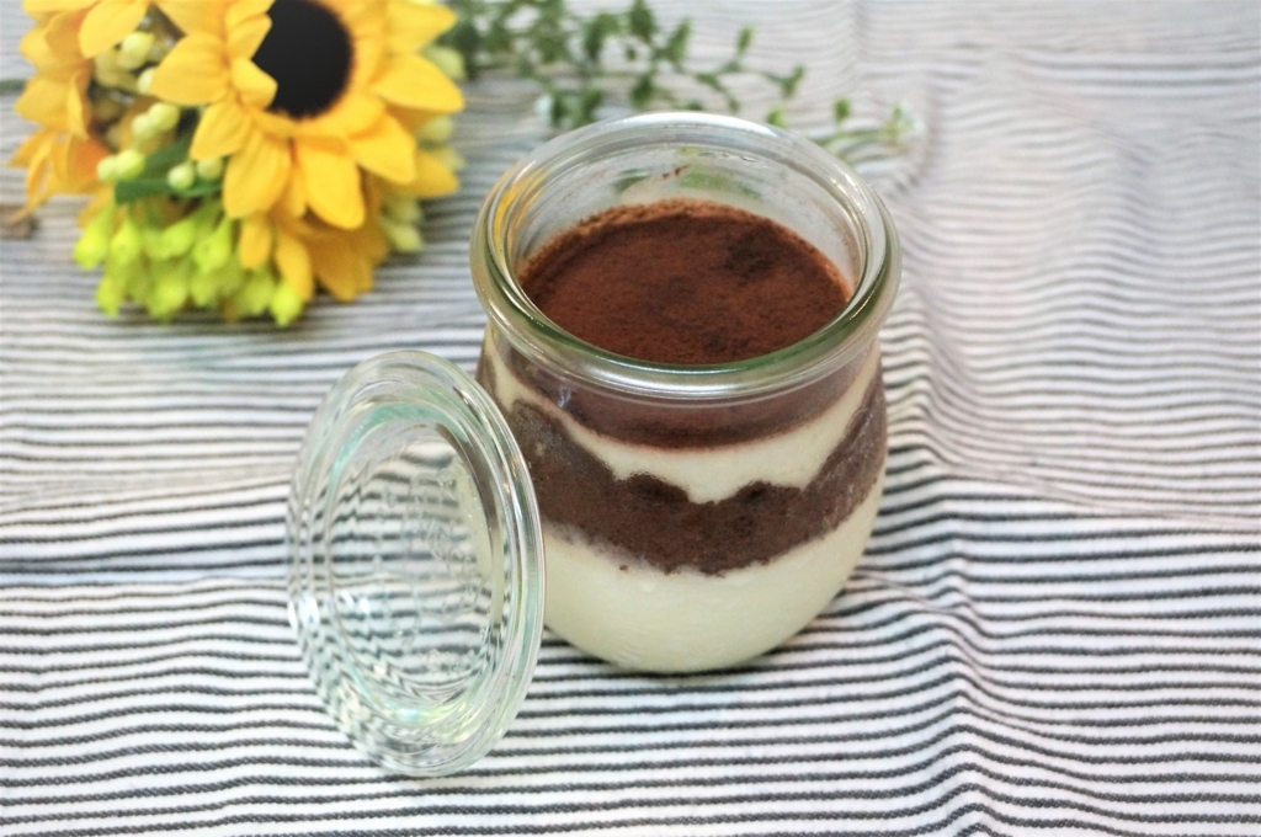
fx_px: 1942
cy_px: 418
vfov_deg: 24.3
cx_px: 630
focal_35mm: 56
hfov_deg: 36.0
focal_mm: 37
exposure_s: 1/160
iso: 2500
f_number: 5.6
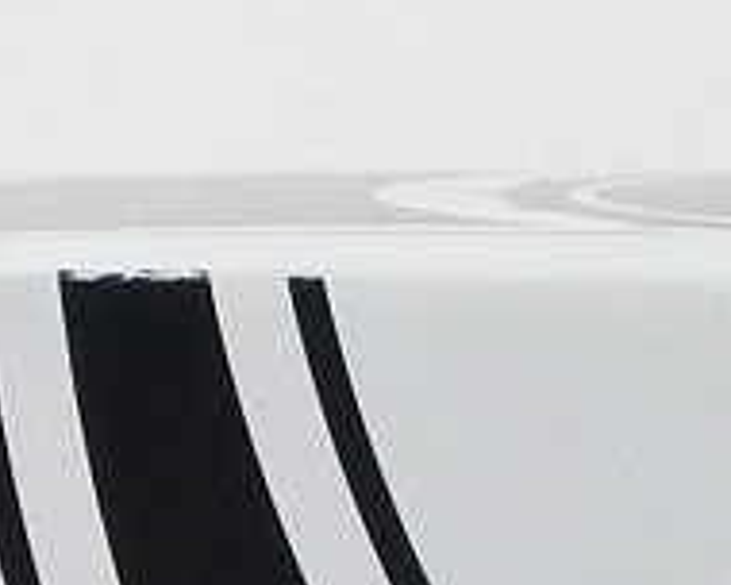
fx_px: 6469
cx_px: 1052
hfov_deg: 6.4
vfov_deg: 4.7
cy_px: 2269
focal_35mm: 299
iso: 500
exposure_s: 1/125
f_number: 3.8
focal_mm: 12.6
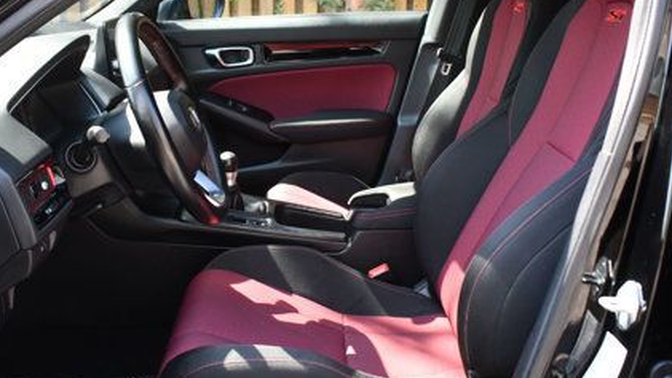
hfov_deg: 47.3
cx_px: 302
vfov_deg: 27.7
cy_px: 191
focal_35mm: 43
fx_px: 766
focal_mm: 18
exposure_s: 1/250
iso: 500
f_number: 3.5
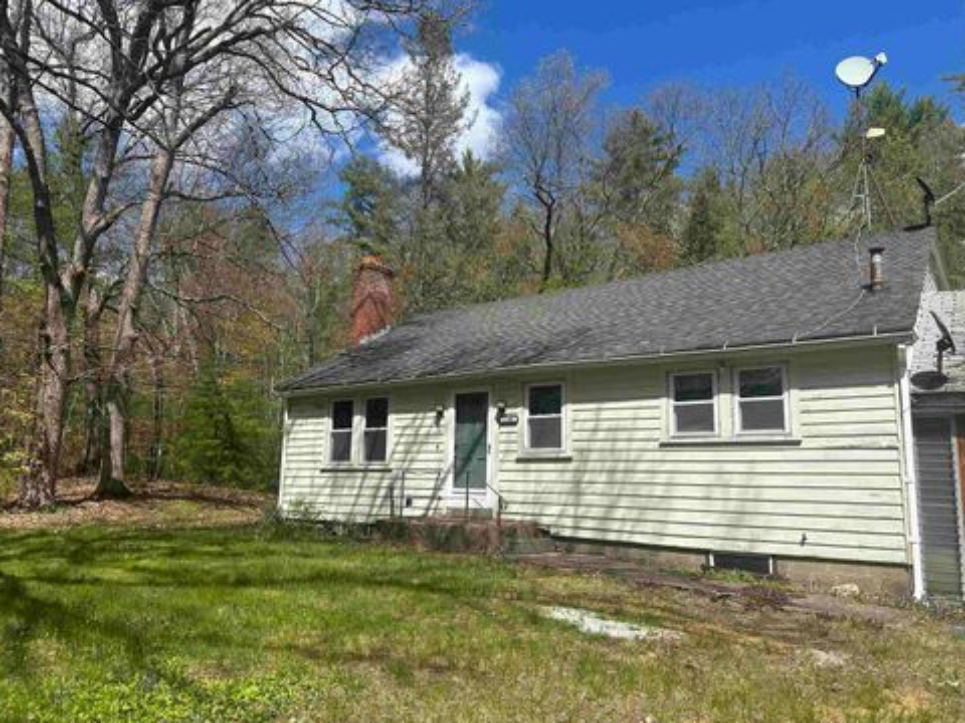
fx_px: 697
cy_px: 375
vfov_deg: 54.9
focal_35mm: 25
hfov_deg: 69.4
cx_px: 476
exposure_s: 1/5525
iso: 80
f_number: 1.78
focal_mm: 6.86
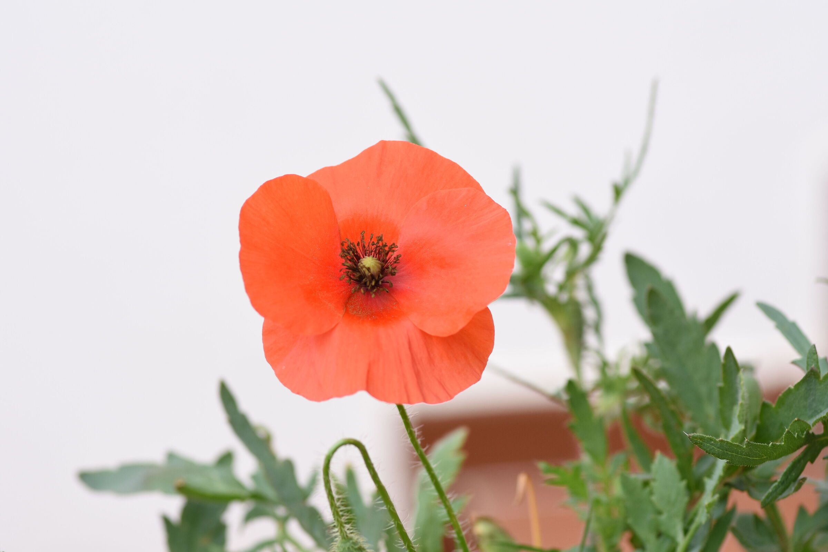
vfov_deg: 9.1
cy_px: 276
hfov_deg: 13.7
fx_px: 3450
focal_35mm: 150
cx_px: 414
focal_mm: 100
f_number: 5.6
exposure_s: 1/1000
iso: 400
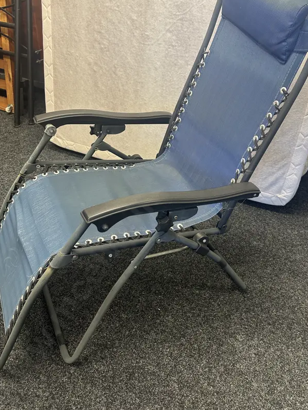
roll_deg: -2.1
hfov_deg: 45.5
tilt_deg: -35.5
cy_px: 191
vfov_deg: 58.3
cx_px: 156
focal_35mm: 31
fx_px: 368
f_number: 1.78
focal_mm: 6.86
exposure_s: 1/50
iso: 160
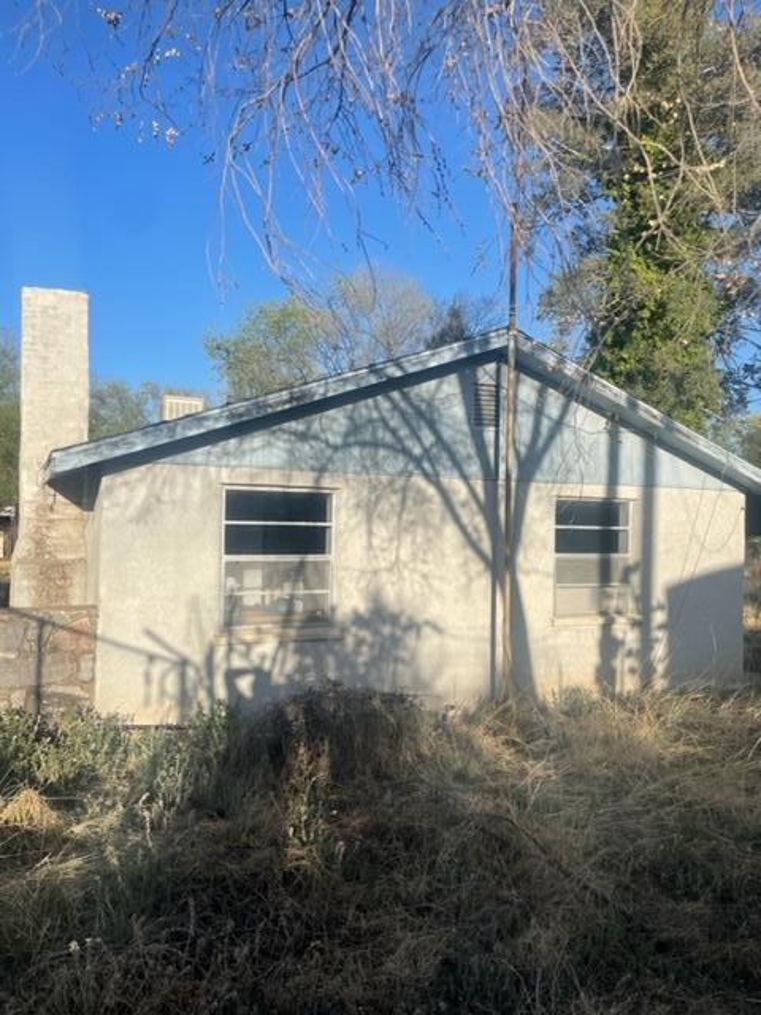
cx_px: 380
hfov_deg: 53.1
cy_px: 508
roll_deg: -0.9
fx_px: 762
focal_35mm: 26
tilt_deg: -0.7
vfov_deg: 67.3
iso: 32
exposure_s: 1/2882
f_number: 1.6
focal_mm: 4.2
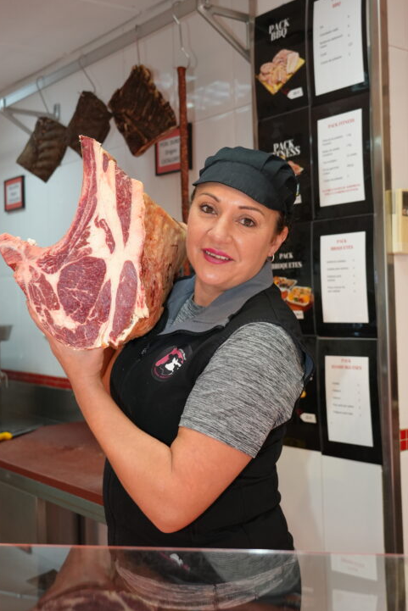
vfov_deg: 44.5
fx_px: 748
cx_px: 196
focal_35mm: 44
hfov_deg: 30.5
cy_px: 289
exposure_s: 1/160
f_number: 4
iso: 1250
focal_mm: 31
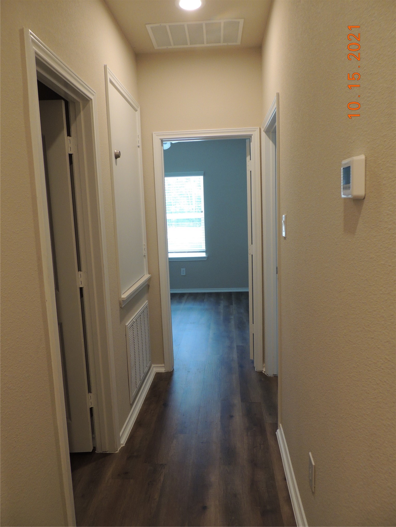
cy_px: 264
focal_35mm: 24
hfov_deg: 56.8
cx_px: 198
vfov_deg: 71.6
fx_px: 366
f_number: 3
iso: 280
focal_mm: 4.3
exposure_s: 1/30
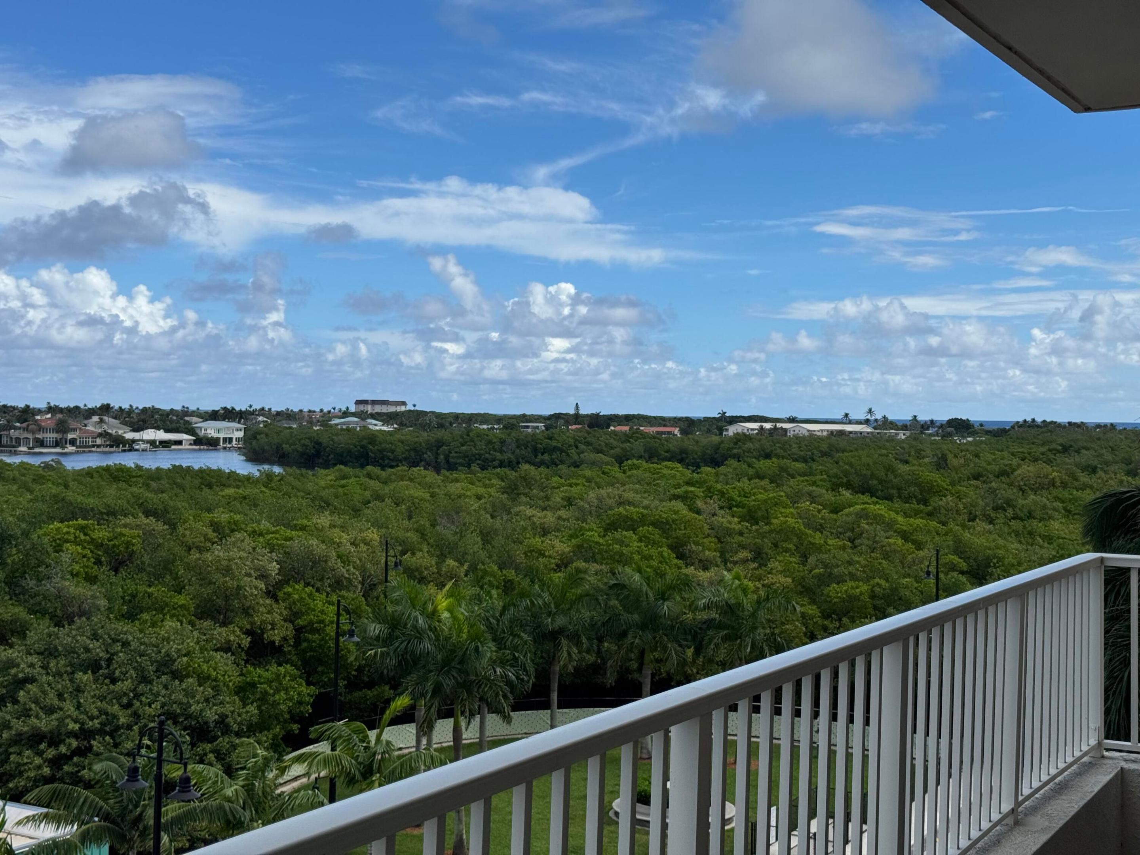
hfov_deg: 39.7
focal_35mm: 48
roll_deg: -1.3
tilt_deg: -0.5
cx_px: 570
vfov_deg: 30.3
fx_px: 1581
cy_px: 428
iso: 64
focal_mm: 6.76
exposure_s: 1/5848
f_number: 1.78
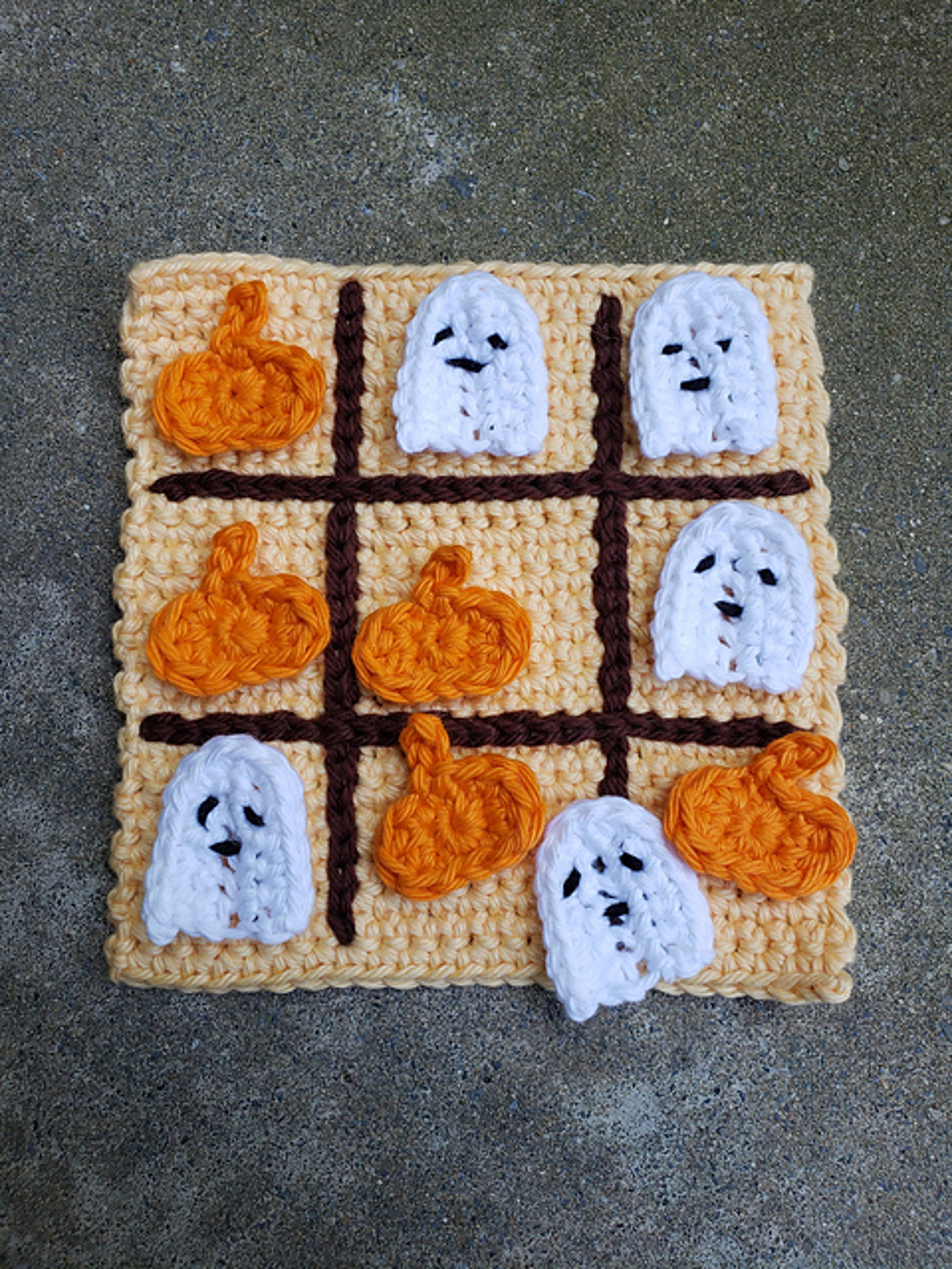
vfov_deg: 67.3
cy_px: 634
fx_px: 953
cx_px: 476
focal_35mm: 26
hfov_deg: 53.1
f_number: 2.4
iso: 100
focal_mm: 4.3
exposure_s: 1/120
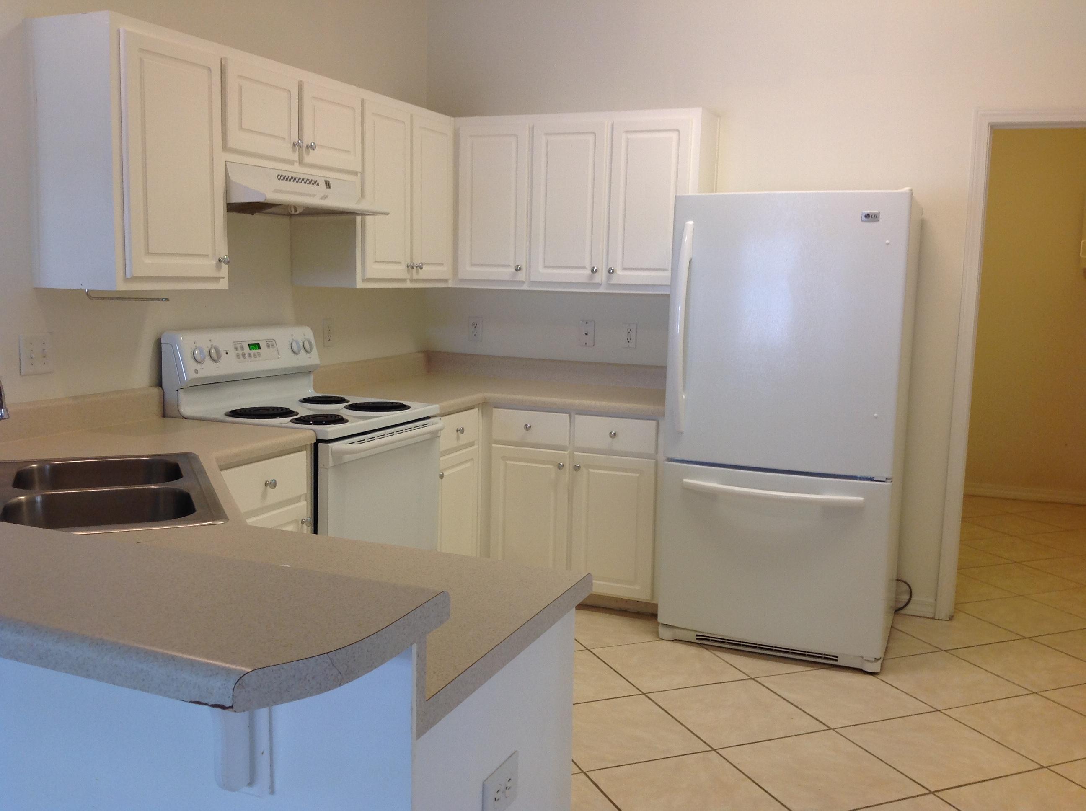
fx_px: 1096
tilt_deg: -7.8
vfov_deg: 40.6
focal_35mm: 35
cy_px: 406
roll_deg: -0.8
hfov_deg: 52.7
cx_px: 543
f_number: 2.4
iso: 50
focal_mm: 4.28
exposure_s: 1/24
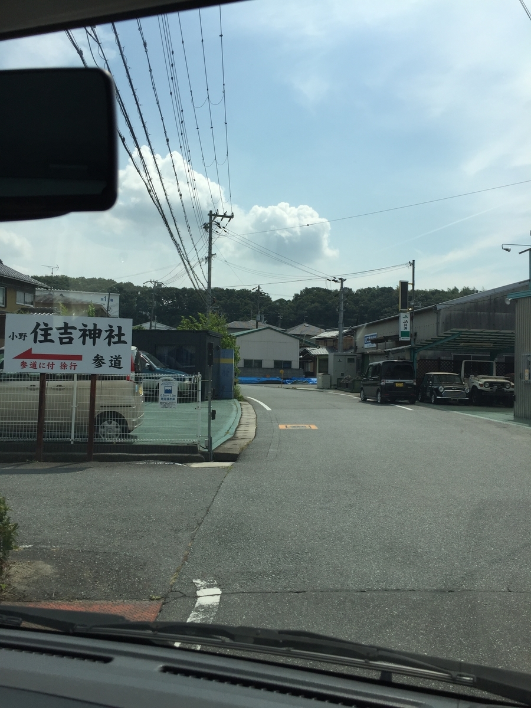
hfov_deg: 48.2
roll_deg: -1.8
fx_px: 593
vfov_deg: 61.7
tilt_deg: +3.2
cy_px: 354
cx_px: 266
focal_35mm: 29
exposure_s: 1/2639
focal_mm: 4.15
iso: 32
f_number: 2.2
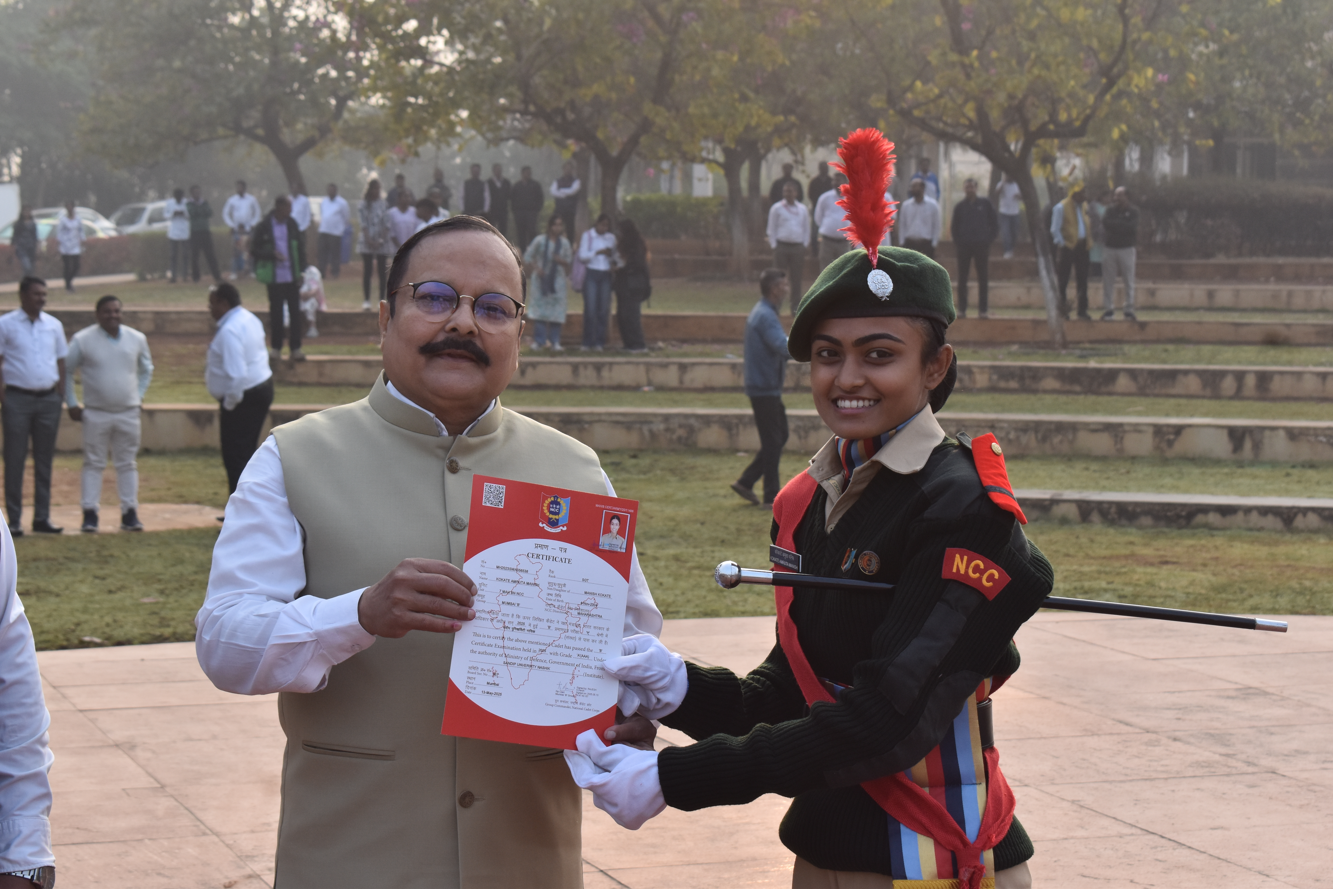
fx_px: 3055
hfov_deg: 24.6
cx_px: 666
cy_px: 444
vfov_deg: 16.6
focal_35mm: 82
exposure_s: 1/250
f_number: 8
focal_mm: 55
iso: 360
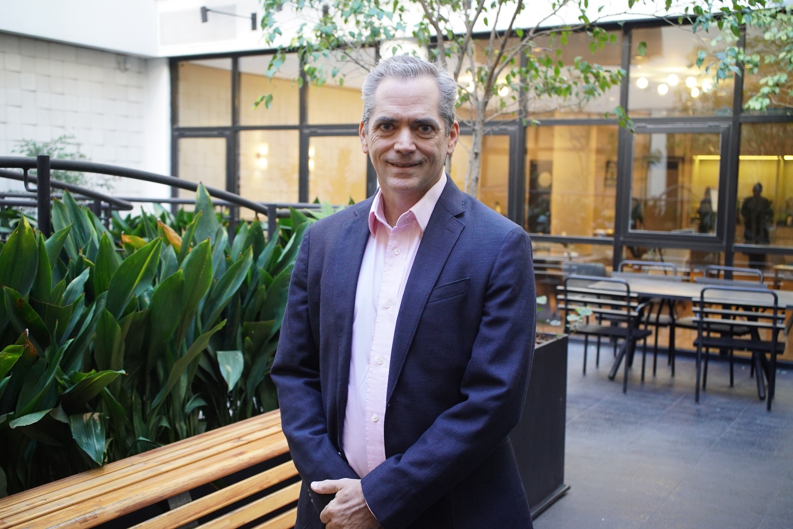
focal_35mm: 38
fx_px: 837
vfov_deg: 35.1
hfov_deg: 50.7
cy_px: 264
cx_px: 396
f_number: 4.5
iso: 1600
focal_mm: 38
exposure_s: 1/125
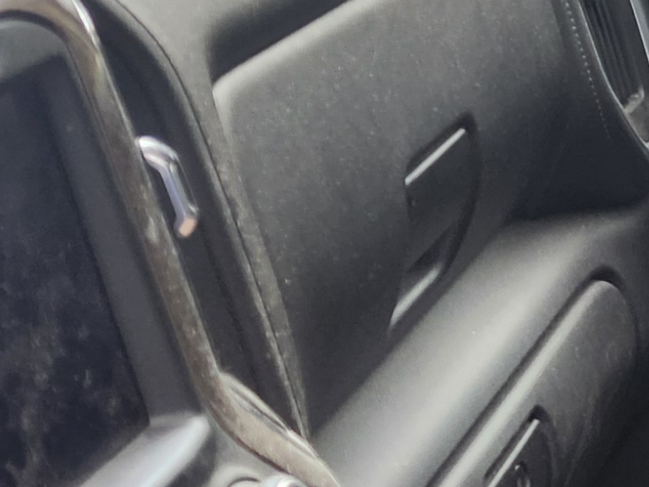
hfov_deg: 13.7
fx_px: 2249
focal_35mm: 120
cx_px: 1348
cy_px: 108
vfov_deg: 12.3
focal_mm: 5.54
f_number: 1.8
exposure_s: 1/180
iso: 125
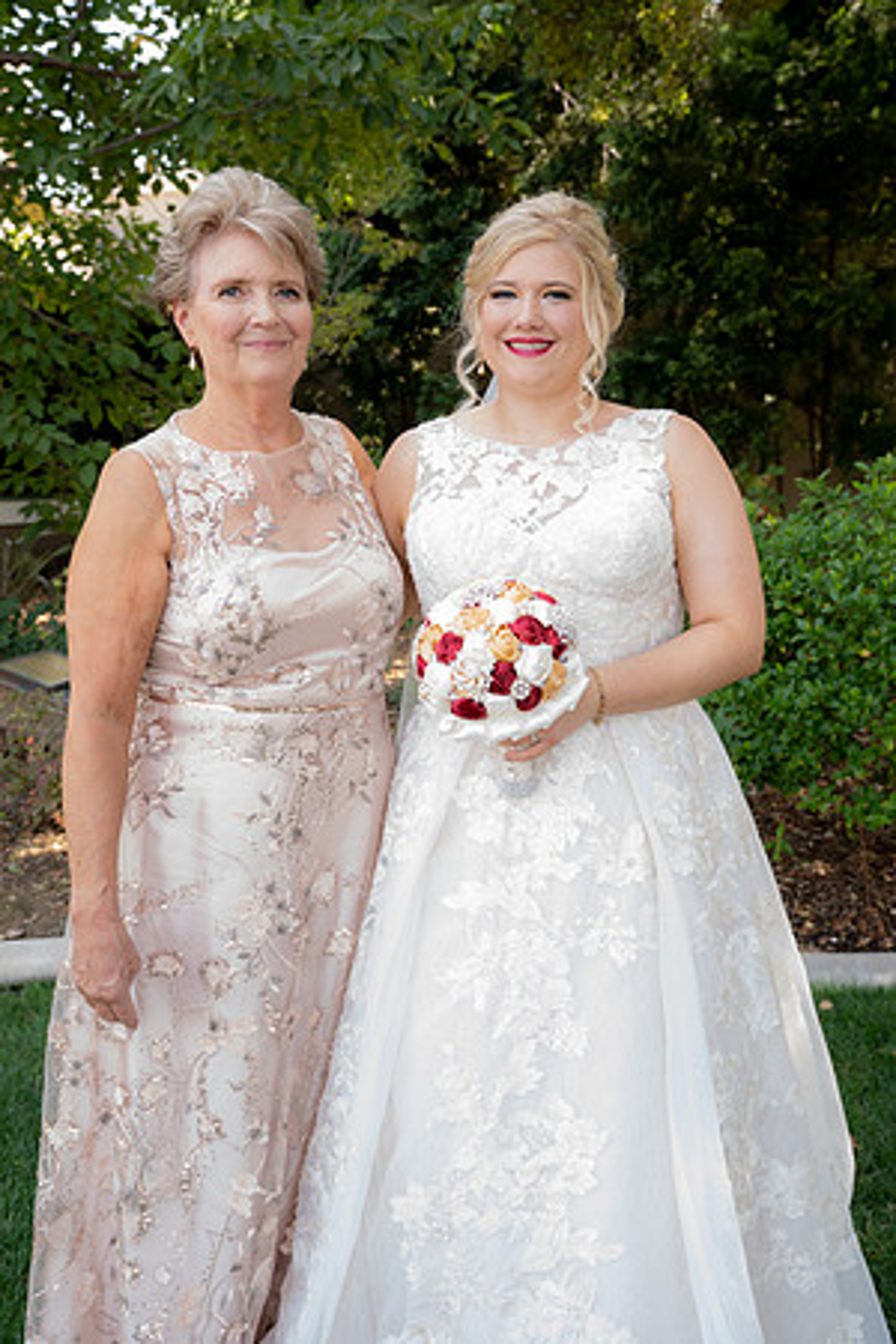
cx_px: 448
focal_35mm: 34
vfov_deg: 55.8
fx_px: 1269
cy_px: 672
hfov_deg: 38.9
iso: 500
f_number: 5.6
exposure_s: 1/60
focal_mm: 34
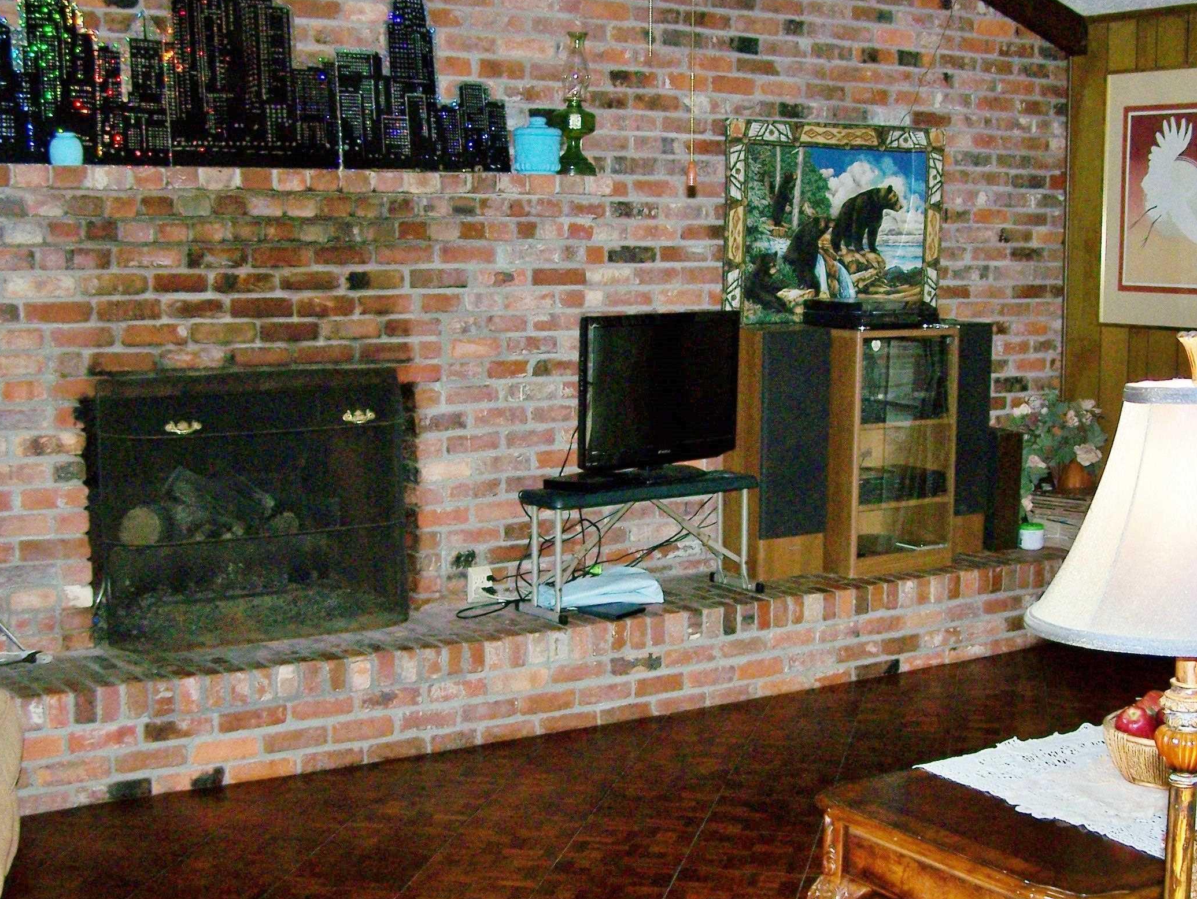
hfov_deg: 36.7
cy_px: 472
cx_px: 695
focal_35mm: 52
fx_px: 1799
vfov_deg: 28.1
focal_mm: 6.3
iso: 160
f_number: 2.8
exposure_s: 1/60
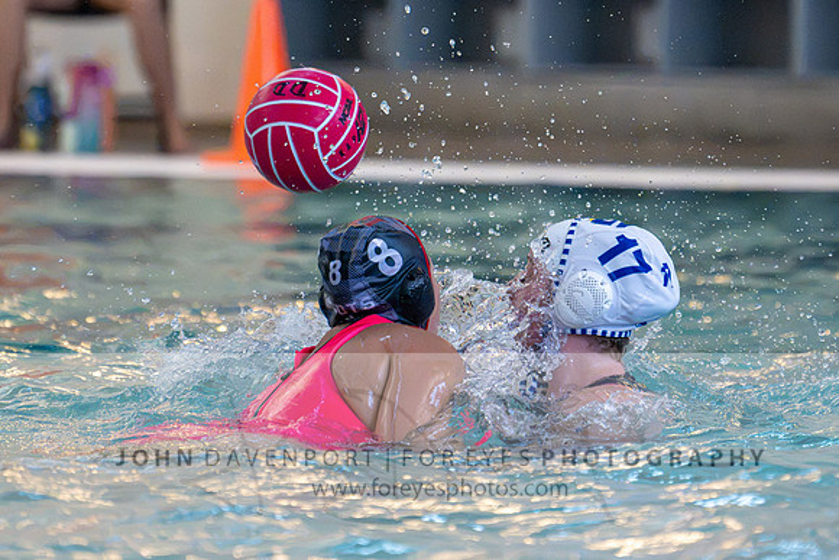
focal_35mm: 466
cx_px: 444
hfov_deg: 4.4
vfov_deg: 3.0
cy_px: 150
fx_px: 10862
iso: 22800
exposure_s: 1/1000
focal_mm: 280
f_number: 4
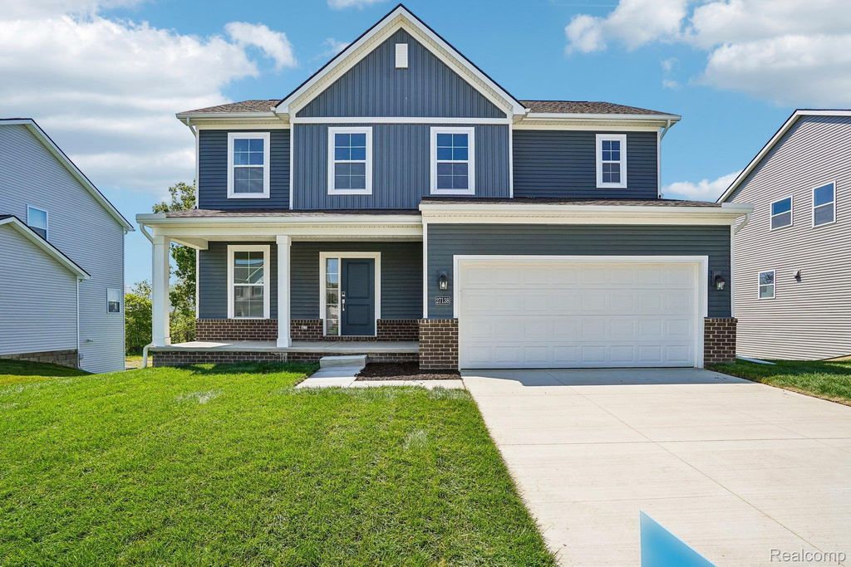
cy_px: 284
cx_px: 426
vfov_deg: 70.5
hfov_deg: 93.3
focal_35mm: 17
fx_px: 402
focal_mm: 17
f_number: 8
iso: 400
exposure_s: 1/800
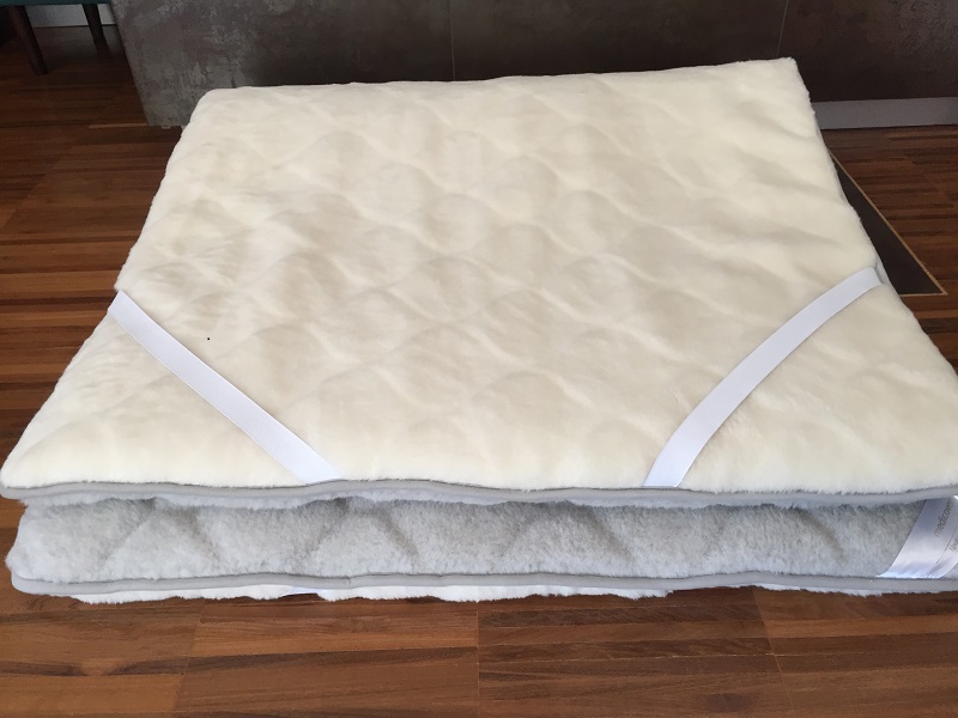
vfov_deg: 48.2
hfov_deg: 61.7
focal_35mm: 29
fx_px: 803
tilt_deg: -35.4
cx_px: 479
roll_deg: -0.7
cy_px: 359
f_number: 2.2
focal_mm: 4.15
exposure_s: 1/33
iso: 32
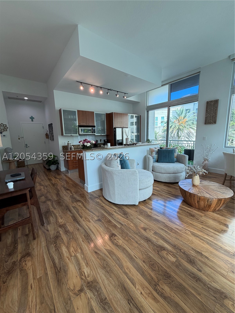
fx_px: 127
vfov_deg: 102.1
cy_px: 156
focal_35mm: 14
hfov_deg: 85.7
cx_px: 118
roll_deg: +0.8
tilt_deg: -9.4
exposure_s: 1/120
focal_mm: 2.22
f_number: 2.2
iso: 64
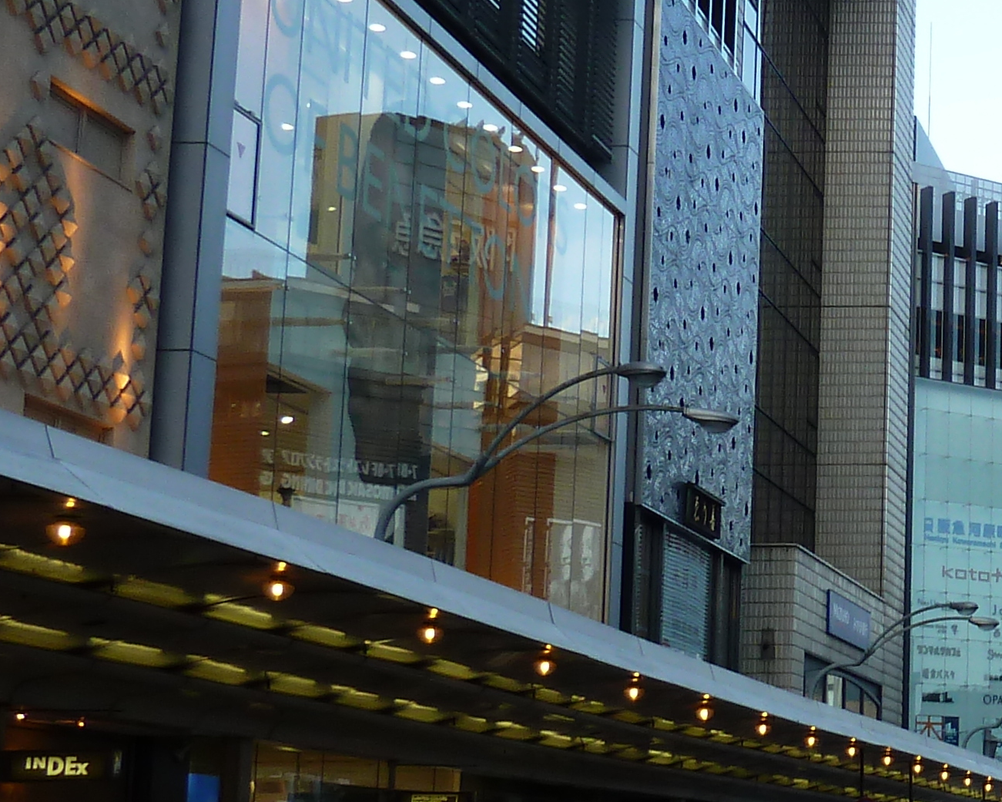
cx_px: 1419
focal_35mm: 75
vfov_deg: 20.4
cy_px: 525
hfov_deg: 21.9
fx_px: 2224
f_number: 3.3
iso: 80
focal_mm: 4.1
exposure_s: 1/100
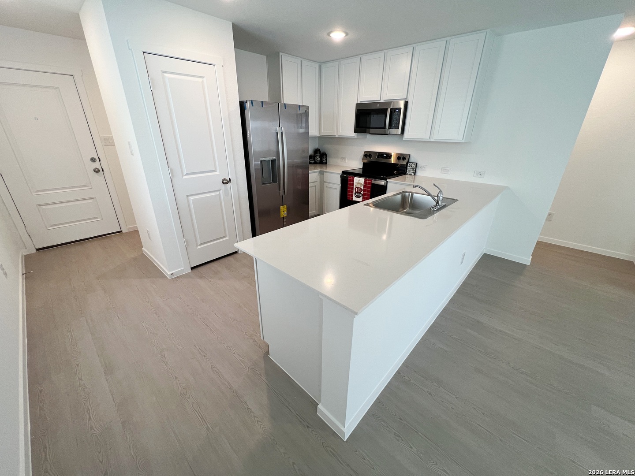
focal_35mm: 13
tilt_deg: -23.9
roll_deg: -1.3
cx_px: 318
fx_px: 238
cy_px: 238
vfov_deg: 89.9
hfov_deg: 106.2
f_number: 1.8
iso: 125
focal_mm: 1.57
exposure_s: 1/120
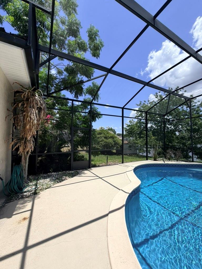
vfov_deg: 102.1
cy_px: 134
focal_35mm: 14
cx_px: 101
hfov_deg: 85.7
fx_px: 109
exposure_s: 1/914
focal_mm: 2.22
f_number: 2.2
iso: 20
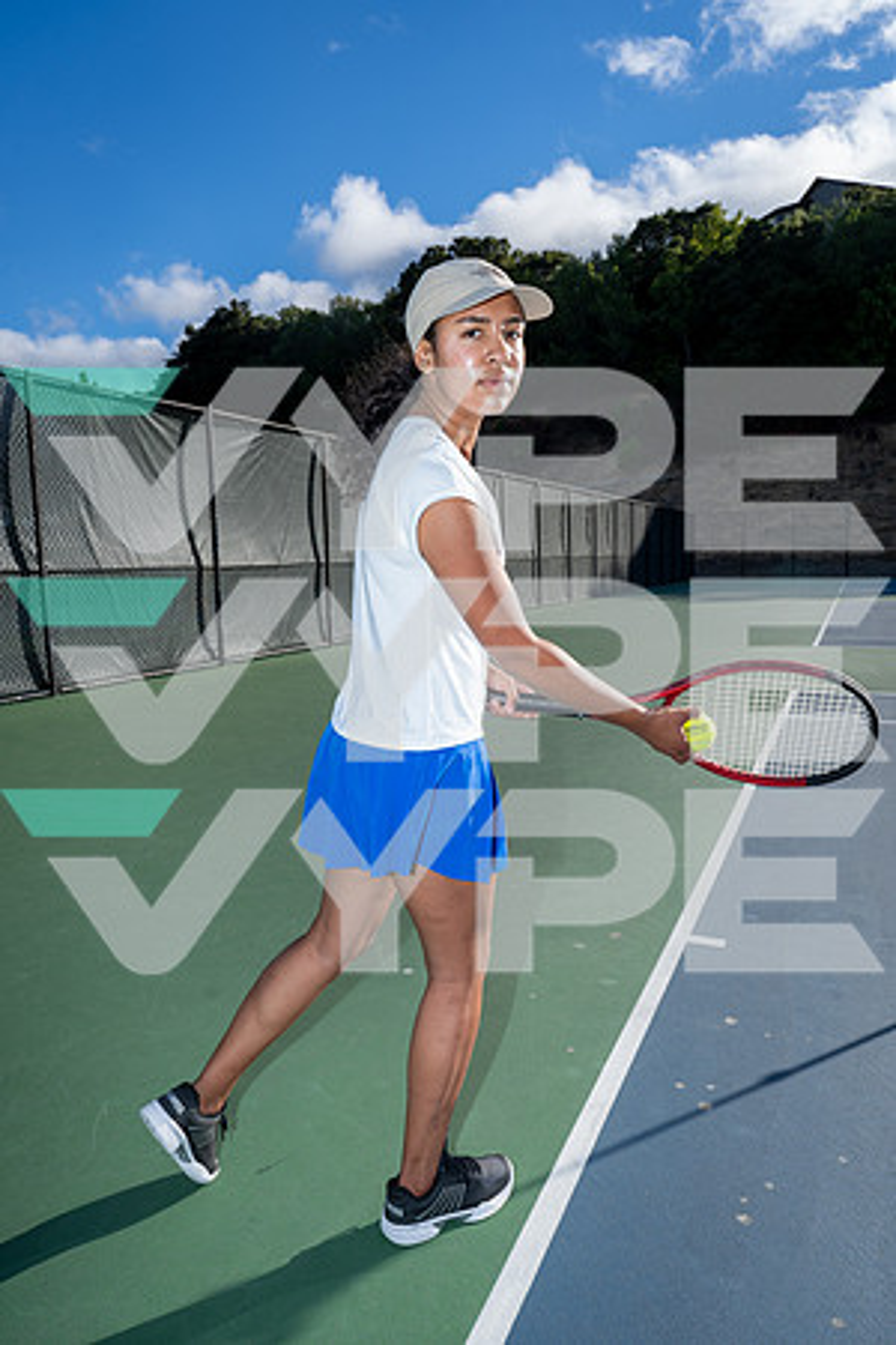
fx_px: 896
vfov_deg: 73.7
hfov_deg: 53.1
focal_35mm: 24
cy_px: 672
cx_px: 448
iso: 100
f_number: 8
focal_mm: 24
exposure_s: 1/250
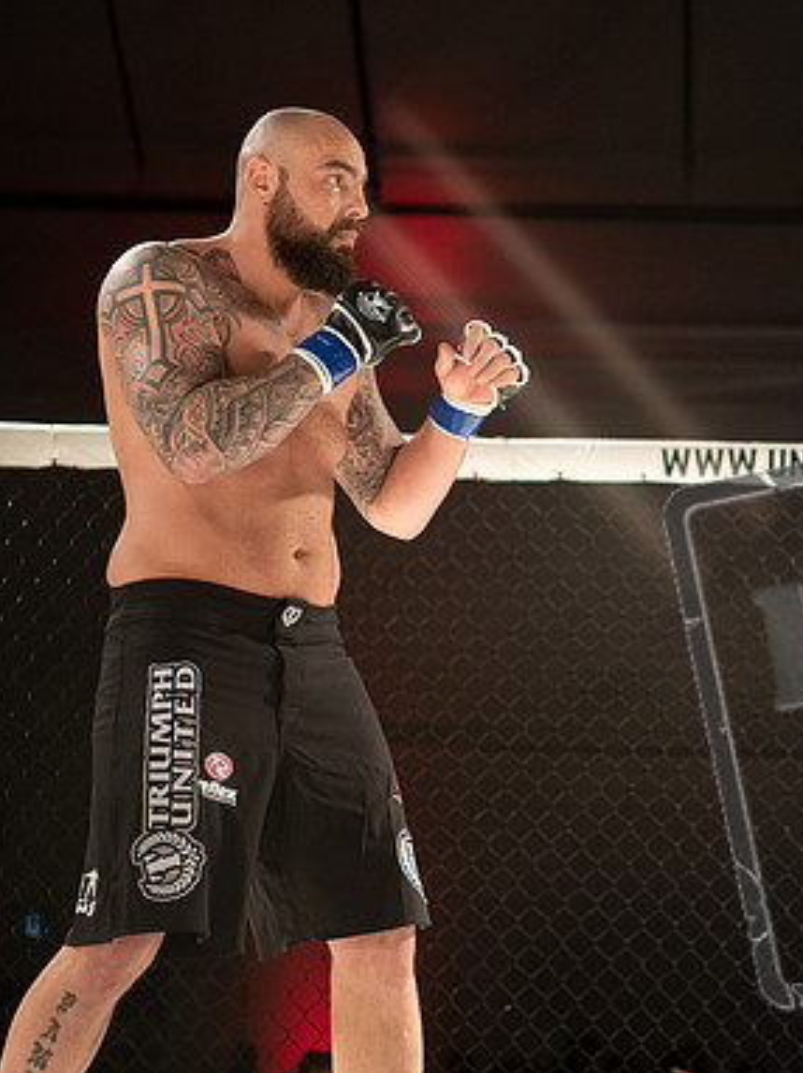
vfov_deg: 18.4
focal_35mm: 107
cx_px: 650
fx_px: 3313
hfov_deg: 13.7
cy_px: 536
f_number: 2.8
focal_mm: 70
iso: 2500
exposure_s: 1/1000
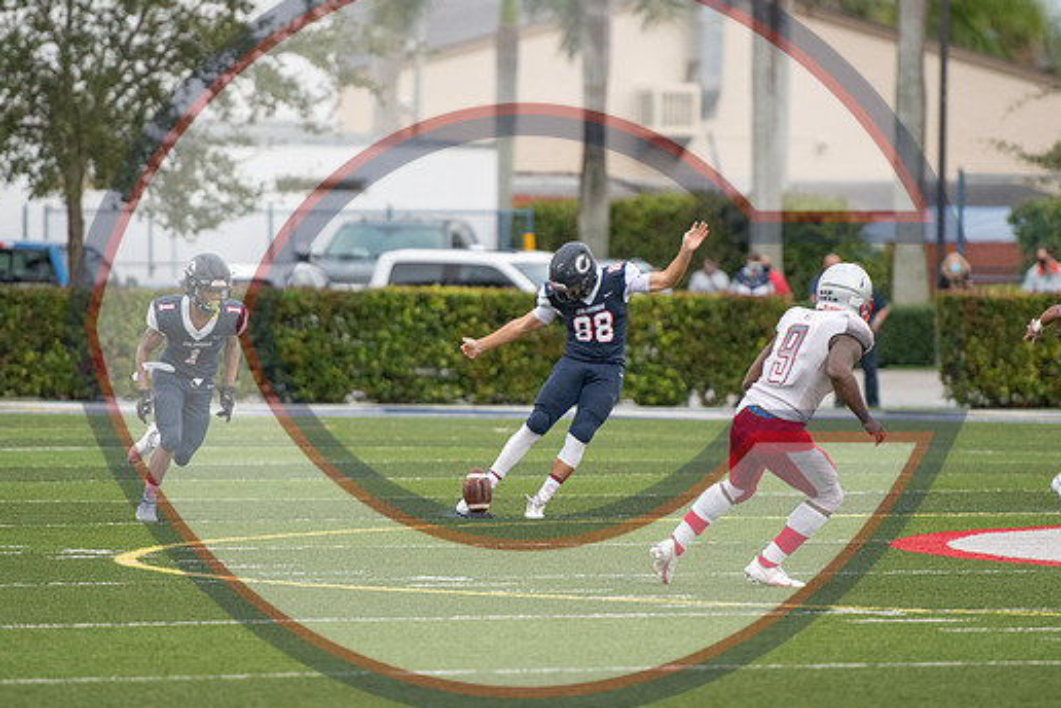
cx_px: 516
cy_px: 326
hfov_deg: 6.1
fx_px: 9931
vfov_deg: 4.1
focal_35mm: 337
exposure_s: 1/2000
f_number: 2.8
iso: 2000
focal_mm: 200
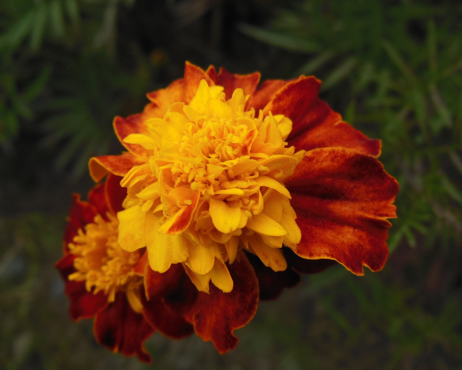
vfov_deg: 34.9
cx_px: 213
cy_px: 183
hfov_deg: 42.9
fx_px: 588
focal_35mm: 43
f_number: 4.1
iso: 125
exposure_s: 1/320
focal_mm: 6.9
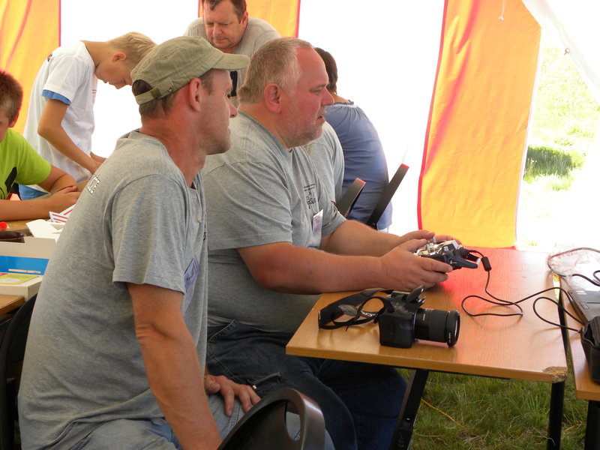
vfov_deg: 19.6
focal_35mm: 75
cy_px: 225
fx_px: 1300
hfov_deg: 26.0
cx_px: 300
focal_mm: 13.4
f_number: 4
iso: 65
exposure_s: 1/74
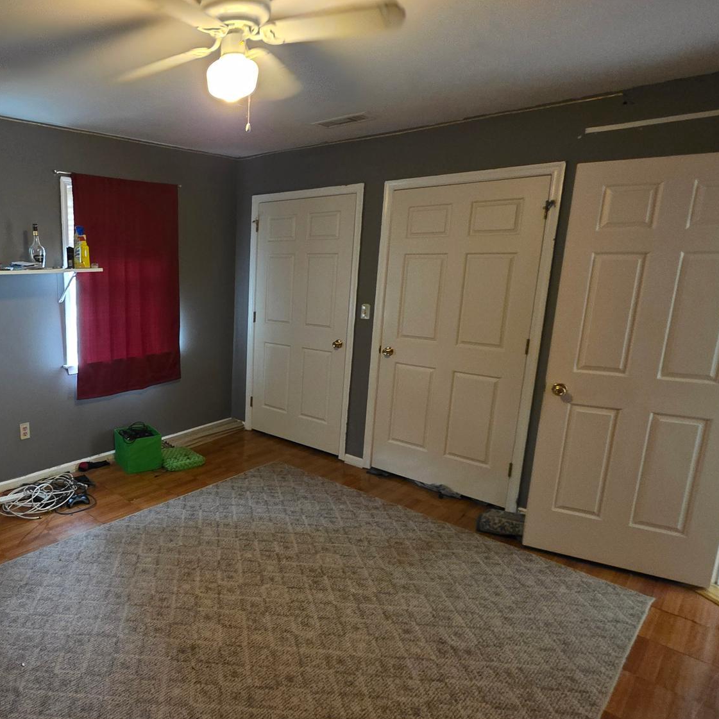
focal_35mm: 21
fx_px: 493
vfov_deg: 72.1
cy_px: 379
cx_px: 161
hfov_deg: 66.6
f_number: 1.9
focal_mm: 2.2
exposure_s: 1/30
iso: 1000
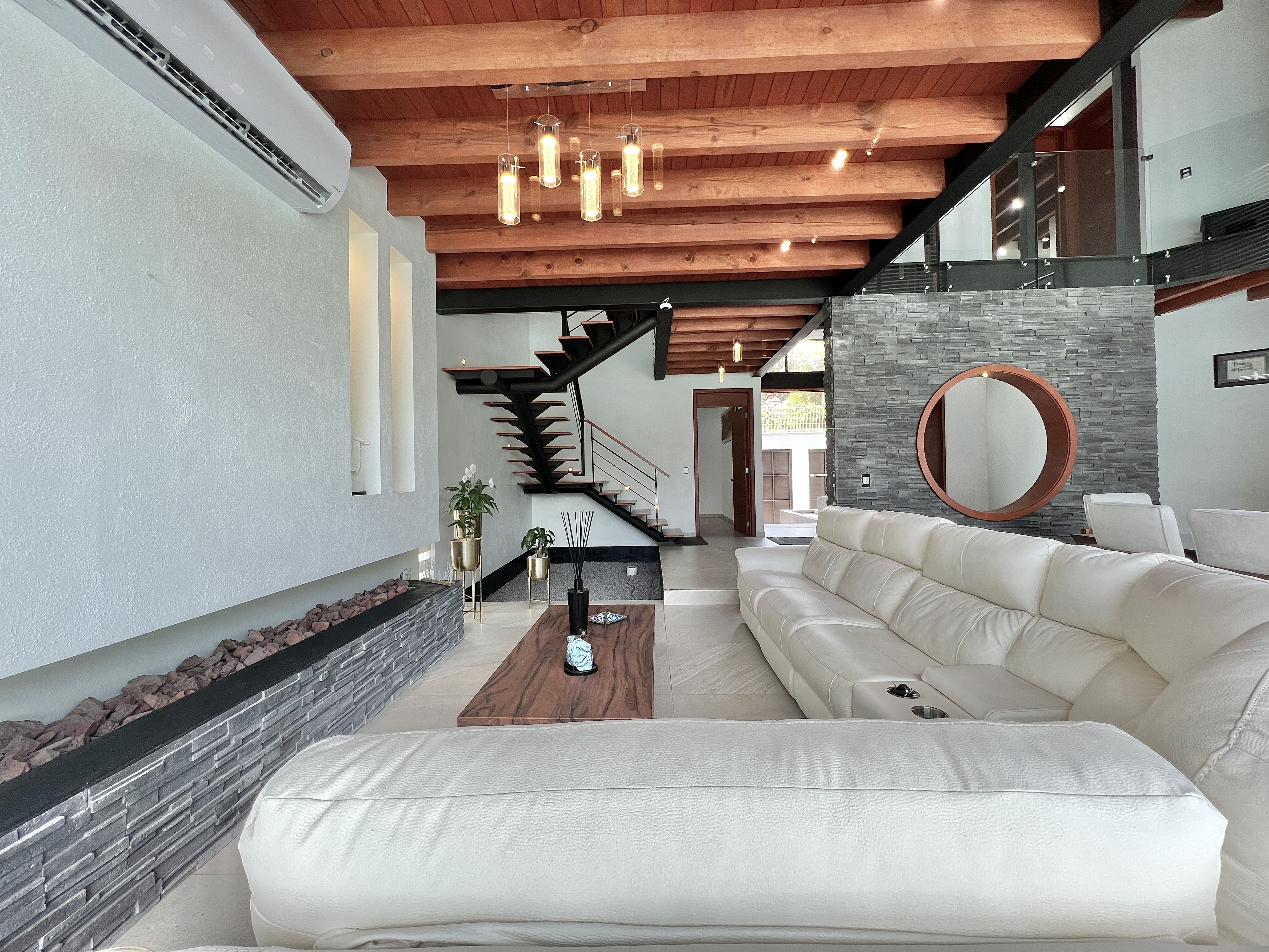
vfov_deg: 89.9
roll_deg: +0.6
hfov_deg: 106.2
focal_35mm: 13
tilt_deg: +0.1
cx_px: 634
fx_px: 477
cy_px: 476
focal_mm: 1.57
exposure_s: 1/120
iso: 64
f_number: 1.8
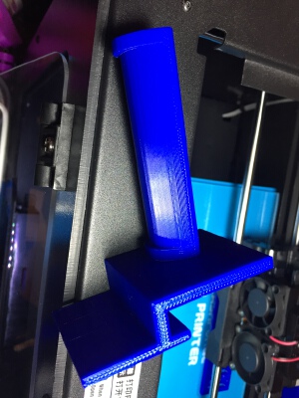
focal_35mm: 29
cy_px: 199
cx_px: 150
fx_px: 334
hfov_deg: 48.2
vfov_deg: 61.7
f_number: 2.2
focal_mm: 4.15
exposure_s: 1/30
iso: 80
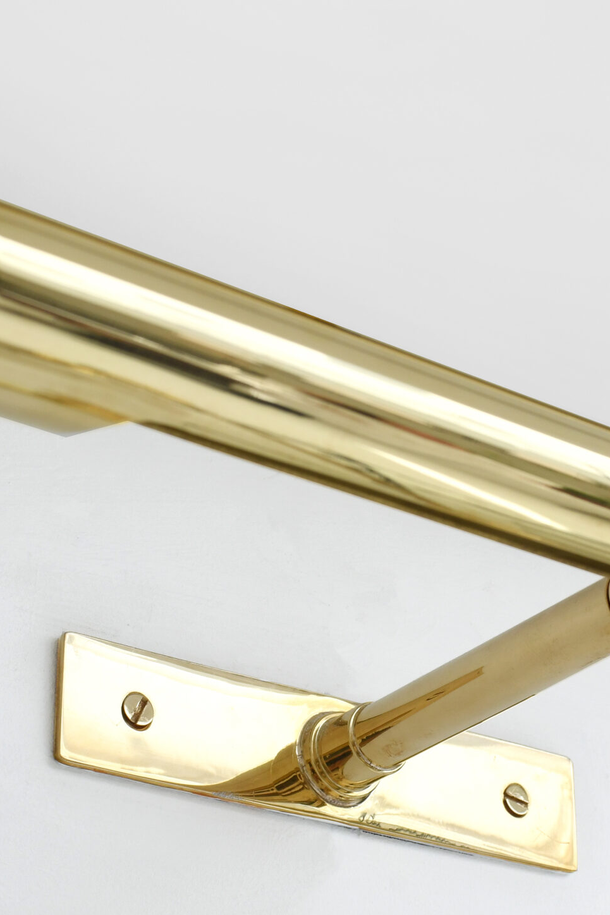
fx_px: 2338
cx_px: 498
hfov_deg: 14.8
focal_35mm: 92
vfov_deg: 22.0
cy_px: 617
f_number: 11
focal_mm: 35
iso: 400
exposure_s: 1/160
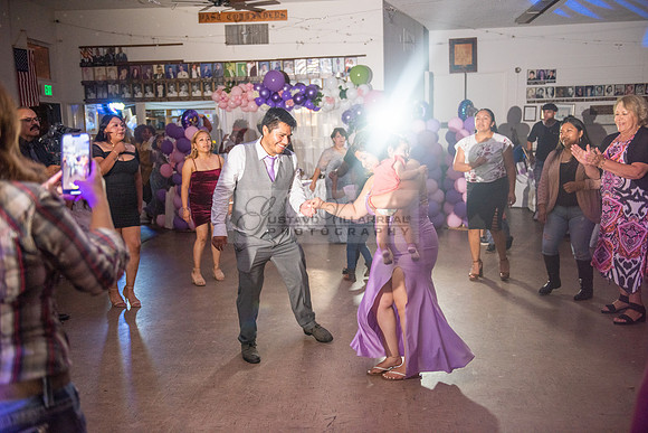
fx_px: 684
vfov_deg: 35.1
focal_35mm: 38
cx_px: 324
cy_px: 216
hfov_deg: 50.7
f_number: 2.8
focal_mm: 38
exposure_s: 1/125
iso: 1250
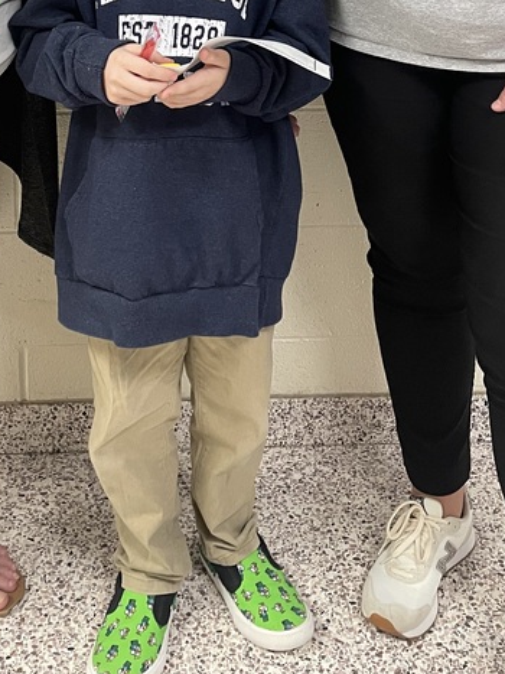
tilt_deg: -11.6
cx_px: 186
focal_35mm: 57
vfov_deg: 30.5
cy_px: -55
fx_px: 1109
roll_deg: +0.9
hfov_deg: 25.6
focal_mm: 4.2
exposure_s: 1/60
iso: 250
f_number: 1.6
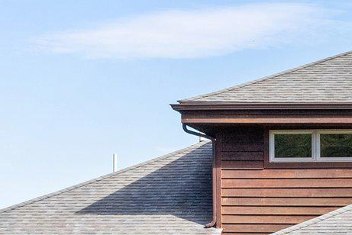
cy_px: 230
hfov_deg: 11.8
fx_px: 1565
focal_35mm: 160
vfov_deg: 8.5
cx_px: 635
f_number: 8
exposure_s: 1/1000
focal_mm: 36
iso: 640
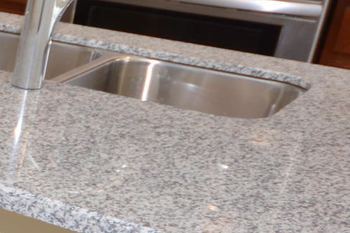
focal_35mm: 93
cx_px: -456
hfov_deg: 15.0
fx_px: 904
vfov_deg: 14.7
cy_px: 155
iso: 280
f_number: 4
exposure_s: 1/60
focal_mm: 10
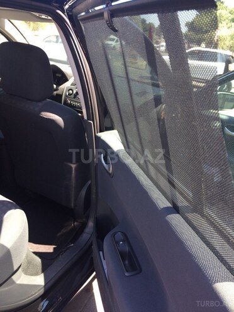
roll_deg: -6.1
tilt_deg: -25.5
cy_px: 156
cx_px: 117
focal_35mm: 29
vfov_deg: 61.7
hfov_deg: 48.2
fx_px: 261
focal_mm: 4.15
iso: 40
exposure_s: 1/100
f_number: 2.2
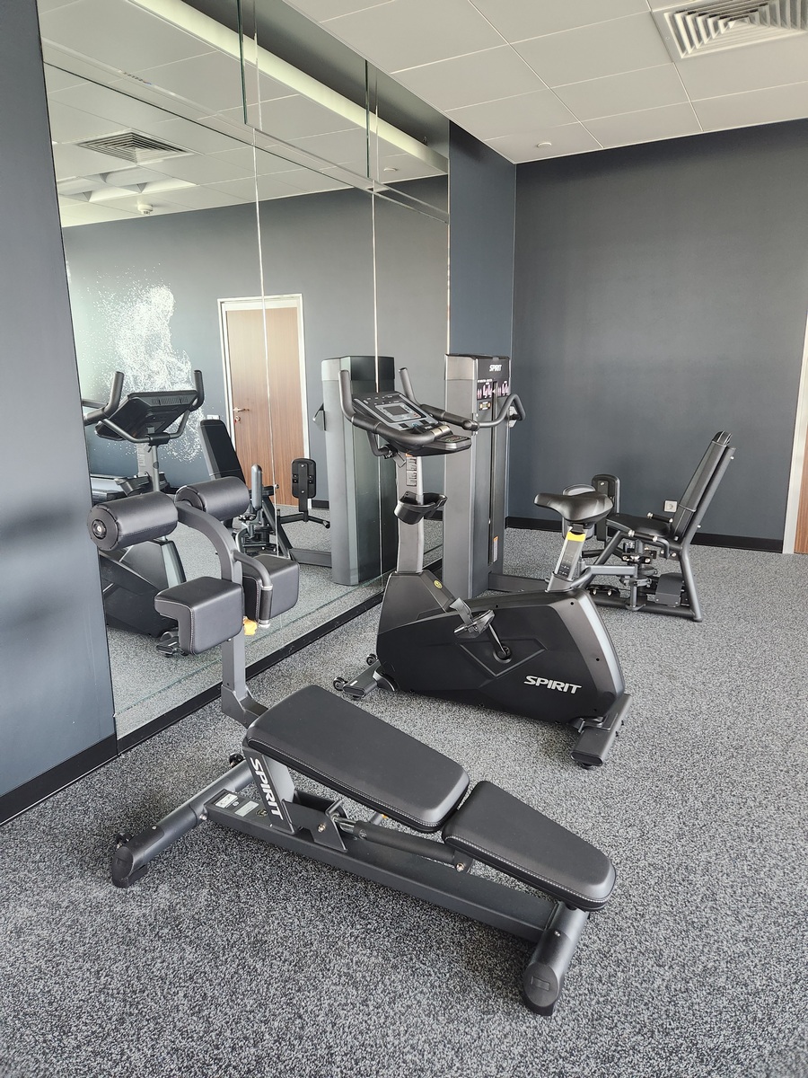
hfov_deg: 58.9
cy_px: 539
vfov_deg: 73.9
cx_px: 404
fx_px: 716
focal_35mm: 23
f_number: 1.8
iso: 400
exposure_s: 1/120
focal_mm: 5.4
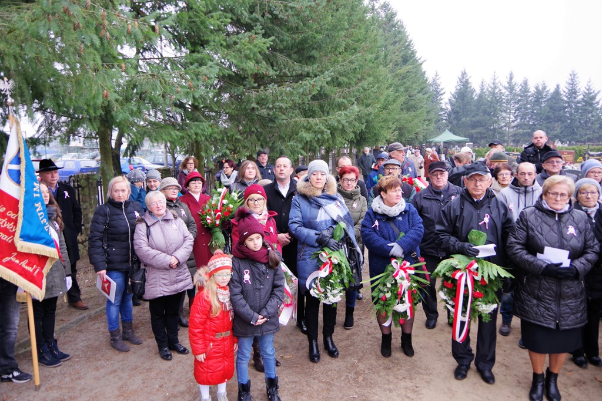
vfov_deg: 47.9
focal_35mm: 27
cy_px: 200
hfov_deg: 67.4
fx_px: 452
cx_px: 301
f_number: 3.5
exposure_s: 1/40
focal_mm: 18
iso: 200
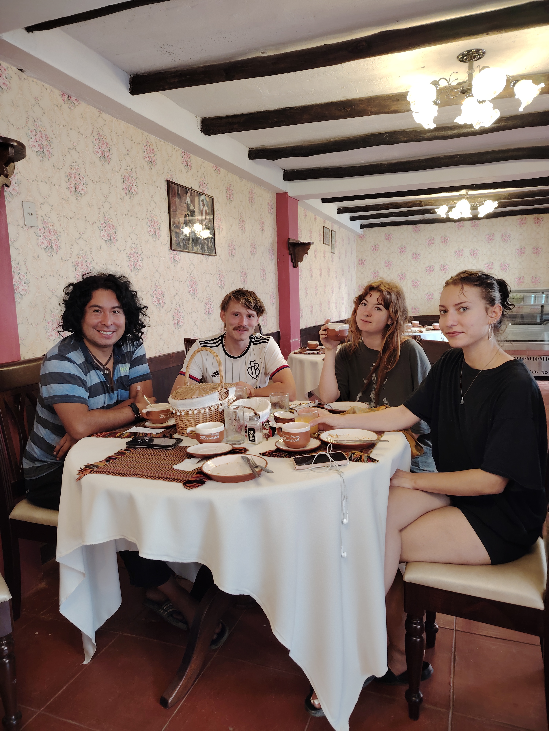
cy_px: 366
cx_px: 274
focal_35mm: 24
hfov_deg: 56.8
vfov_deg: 71.6
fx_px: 508
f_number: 1.75
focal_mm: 5.25
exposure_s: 1/33.3
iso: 944
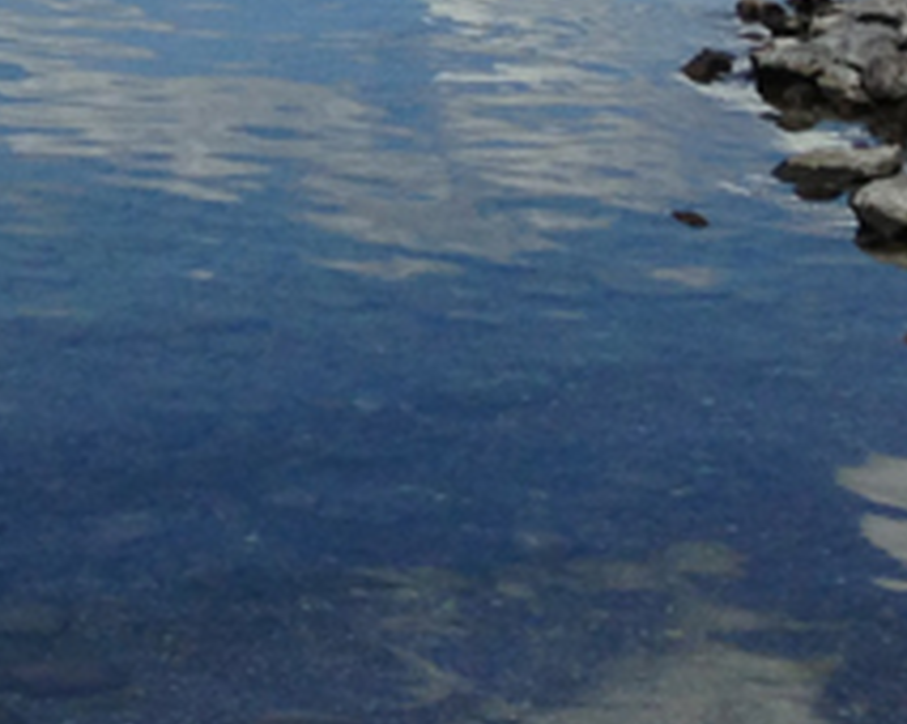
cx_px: -400
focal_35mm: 155
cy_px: -813
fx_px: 4157
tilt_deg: +2.3
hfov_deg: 12.0
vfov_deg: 9.2
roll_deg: +0.4
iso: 50
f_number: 2.4
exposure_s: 1/1427
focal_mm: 4.12
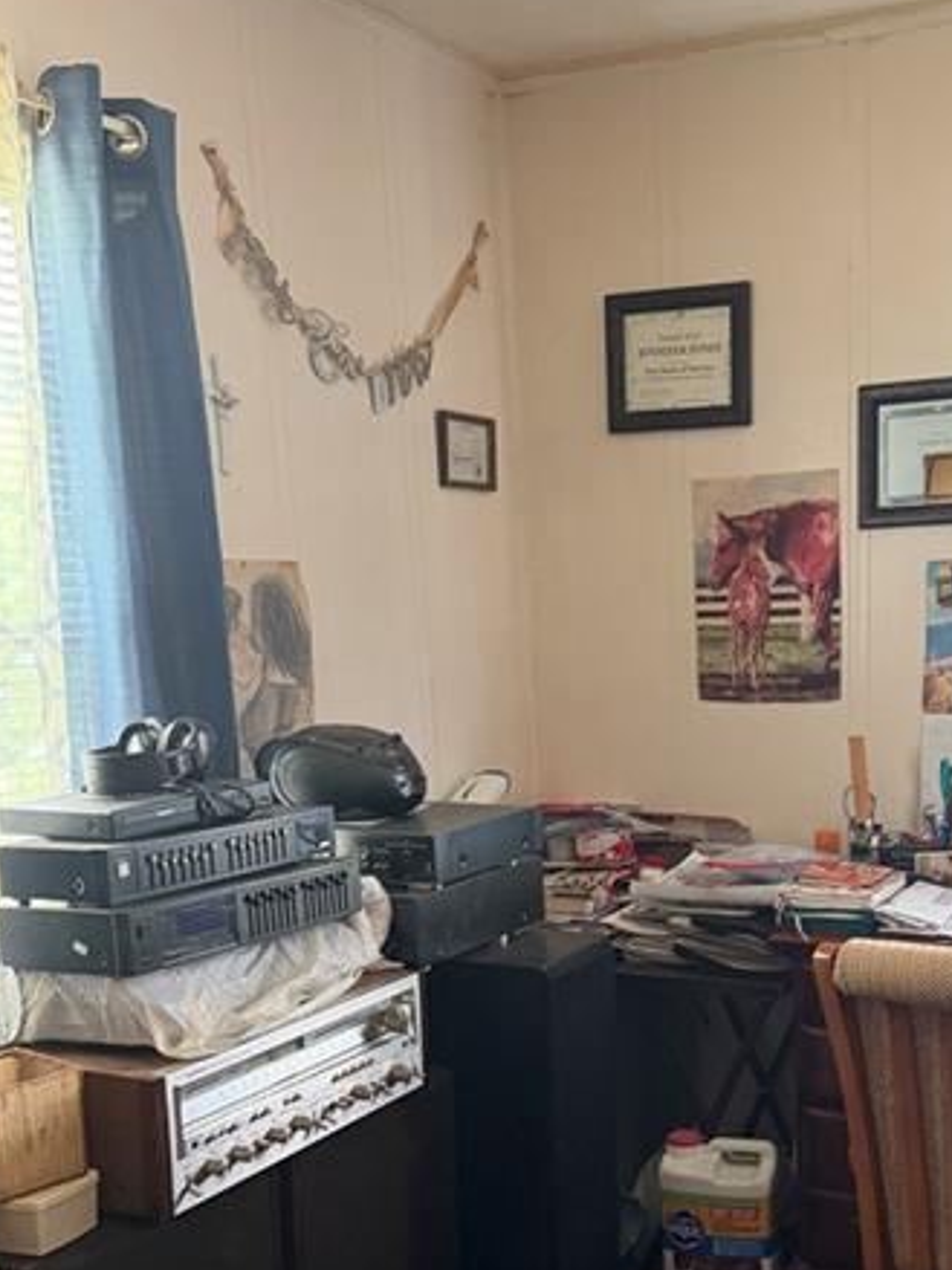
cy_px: 885
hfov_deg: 33.9
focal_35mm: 42
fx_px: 1541
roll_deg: +2.2
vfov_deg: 43.9
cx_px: 663
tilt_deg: -11.3
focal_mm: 6.76
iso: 640
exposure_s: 1/60
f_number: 1.78
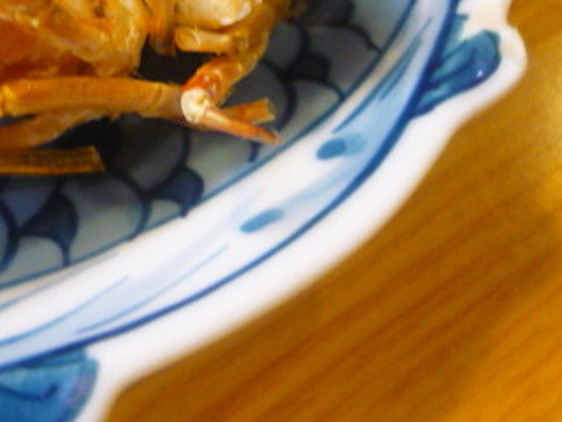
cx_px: 91
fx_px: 1072
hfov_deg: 28.6
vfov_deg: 21.6
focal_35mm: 66
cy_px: 16
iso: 400
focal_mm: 5.5
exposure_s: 1/15
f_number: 2.8
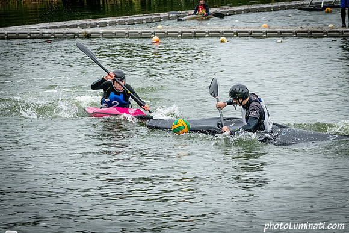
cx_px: 167
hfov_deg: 12.0
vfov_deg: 8.0
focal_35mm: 172
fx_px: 1666
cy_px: 121
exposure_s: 1/2500
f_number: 9
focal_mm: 165
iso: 3200
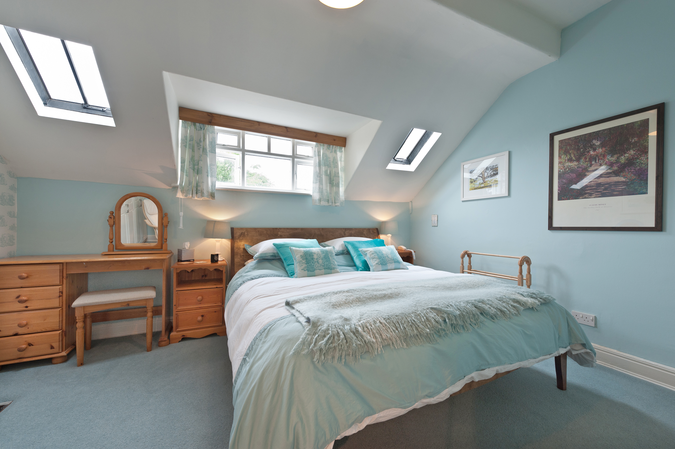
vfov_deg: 81.1
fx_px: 262
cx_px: 338
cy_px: 224
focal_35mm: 14
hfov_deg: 104.3
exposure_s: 1/10
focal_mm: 14
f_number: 11
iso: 400
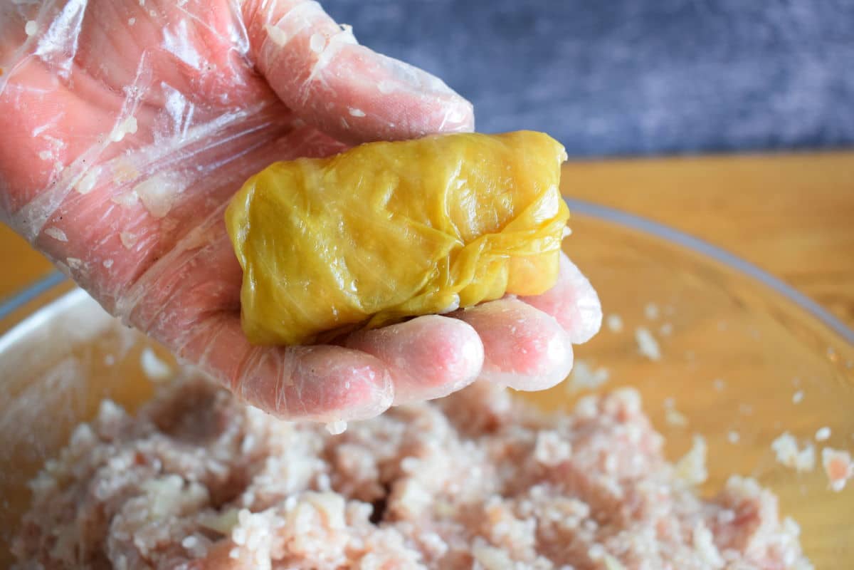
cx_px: 427
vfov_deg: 34.2
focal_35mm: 39
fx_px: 925
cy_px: 285
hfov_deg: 49.6
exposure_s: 1/125
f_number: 5
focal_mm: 26
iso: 800
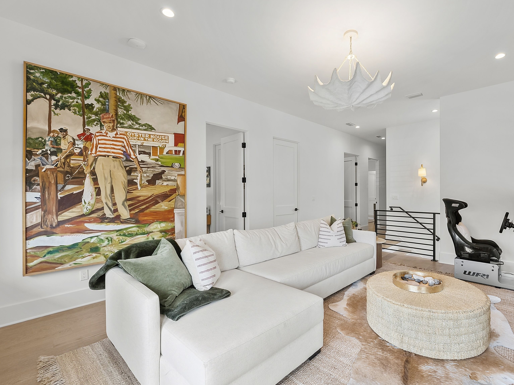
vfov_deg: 78.1
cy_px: 199
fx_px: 238
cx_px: 305
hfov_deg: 93.4
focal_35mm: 16
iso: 125
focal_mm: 12
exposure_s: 1/4
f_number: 7.1
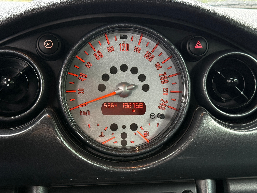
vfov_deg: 30.3
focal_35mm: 48
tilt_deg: -15.8
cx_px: 128
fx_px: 356
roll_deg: -0.2
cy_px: 96
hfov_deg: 39.7
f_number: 1.78
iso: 100
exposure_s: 1/91
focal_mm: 6.76
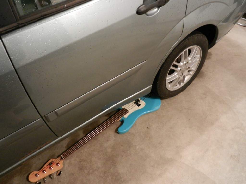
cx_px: 123
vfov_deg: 54.9
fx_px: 178
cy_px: 92
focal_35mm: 25
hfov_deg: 69.4
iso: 400
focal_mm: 4.5
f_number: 3.5
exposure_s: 1/8
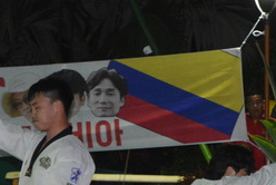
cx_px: 424
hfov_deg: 8.3
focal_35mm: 242
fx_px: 1857
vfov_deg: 5.7
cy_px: 245
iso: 3200
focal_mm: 50
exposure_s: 1/60
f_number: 5.6
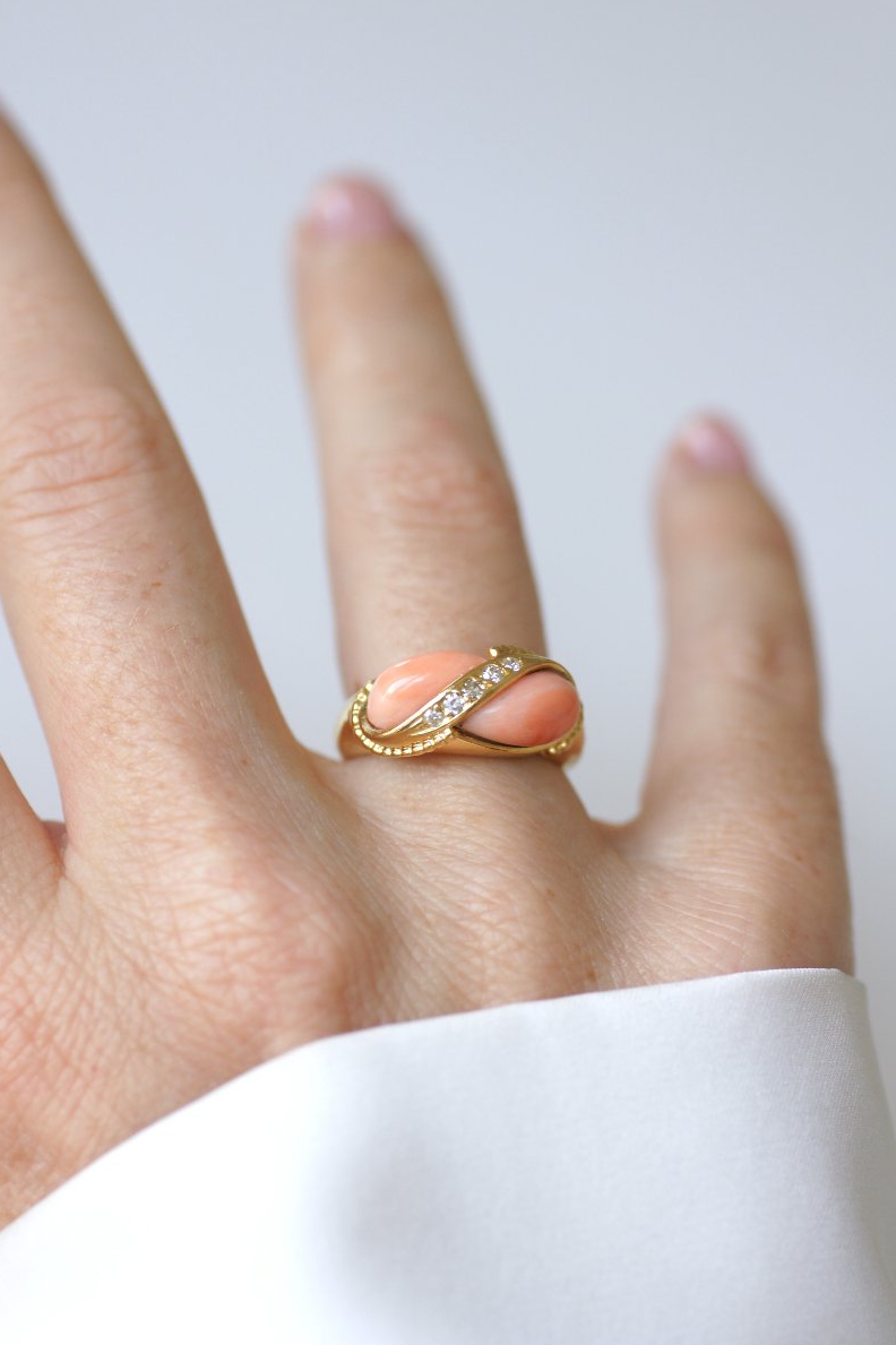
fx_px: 3959
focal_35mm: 106
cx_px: 446
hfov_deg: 12.9
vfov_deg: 19.3
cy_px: 674
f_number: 3.5
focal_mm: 70
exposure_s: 1/125
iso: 200
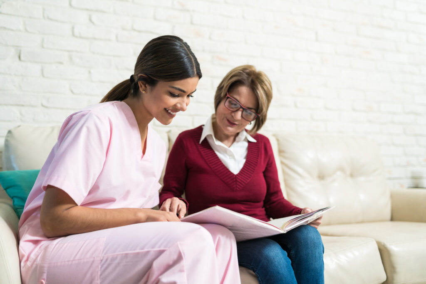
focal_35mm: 35
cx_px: 213
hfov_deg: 54.4
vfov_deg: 37.9
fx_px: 414
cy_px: 142
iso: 400
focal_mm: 35
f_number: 1.8
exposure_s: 1/200
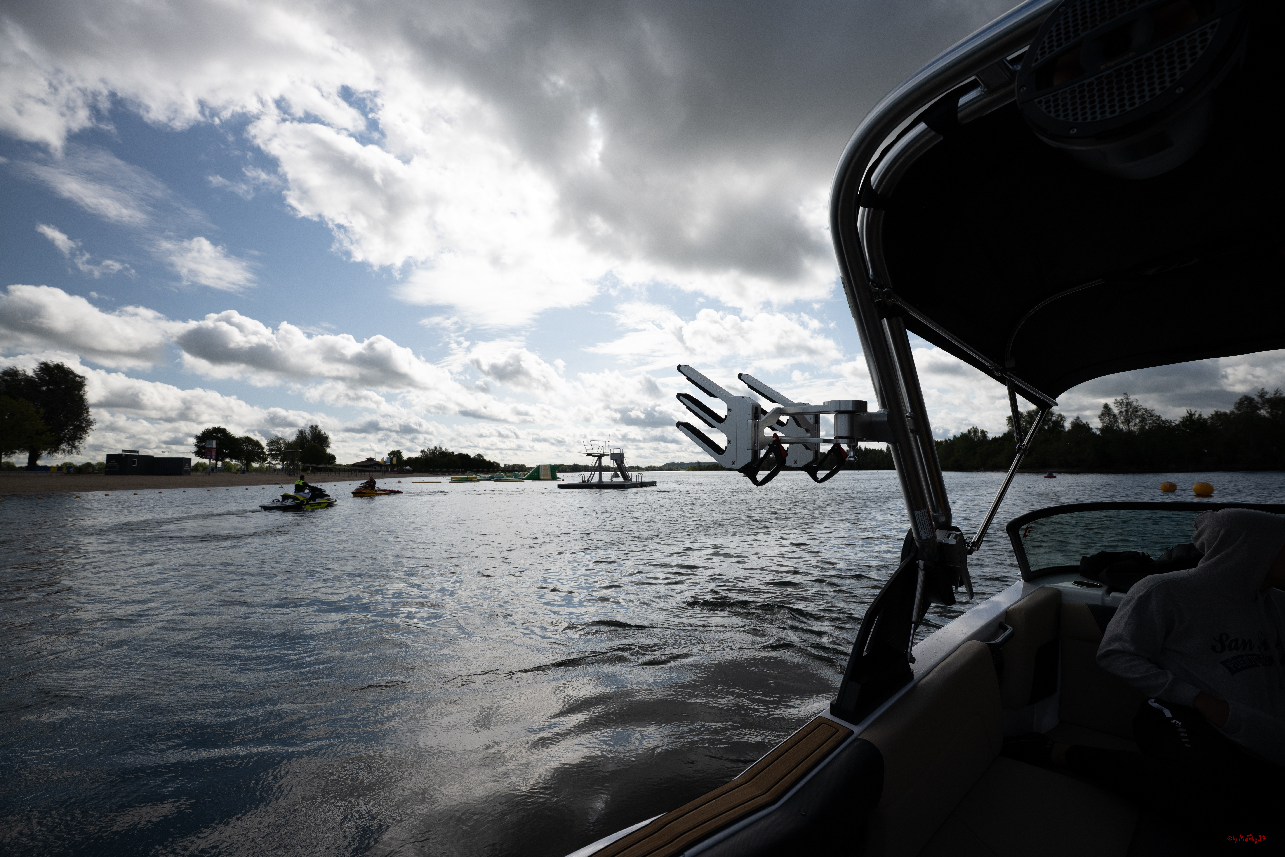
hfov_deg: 104.3
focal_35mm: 14
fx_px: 500
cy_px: 428
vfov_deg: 81.2
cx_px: 642
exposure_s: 1/1000
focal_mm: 14
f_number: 6.3
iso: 200
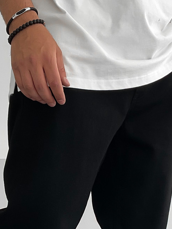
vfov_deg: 21.3
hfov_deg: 16.4
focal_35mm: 90
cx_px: 71
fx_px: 596
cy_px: 206
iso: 40
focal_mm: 3
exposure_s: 1/120
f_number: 1.8
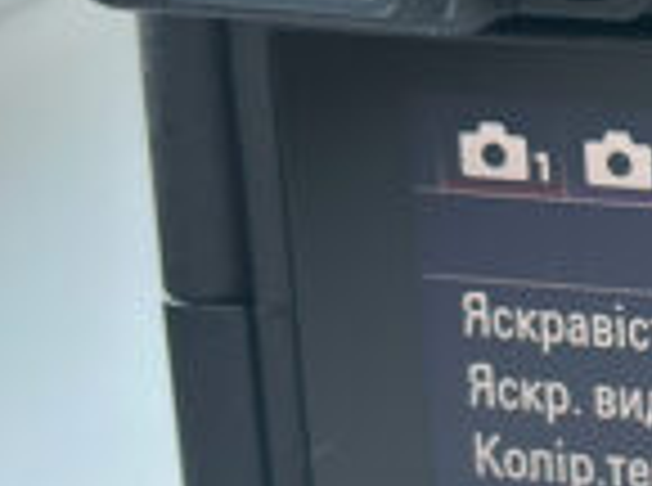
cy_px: 297
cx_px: 1142
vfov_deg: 7.9
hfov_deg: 10.1
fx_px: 3495
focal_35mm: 186
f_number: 1.78
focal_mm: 6.86
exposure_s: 1/121
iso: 125
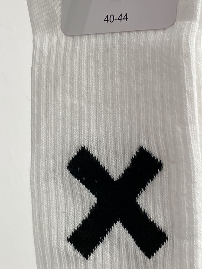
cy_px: 165
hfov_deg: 21.9
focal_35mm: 67
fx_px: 521
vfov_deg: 28.9
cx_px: 88
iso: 80
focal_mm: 4.2
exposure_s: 1/100
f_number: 1.6
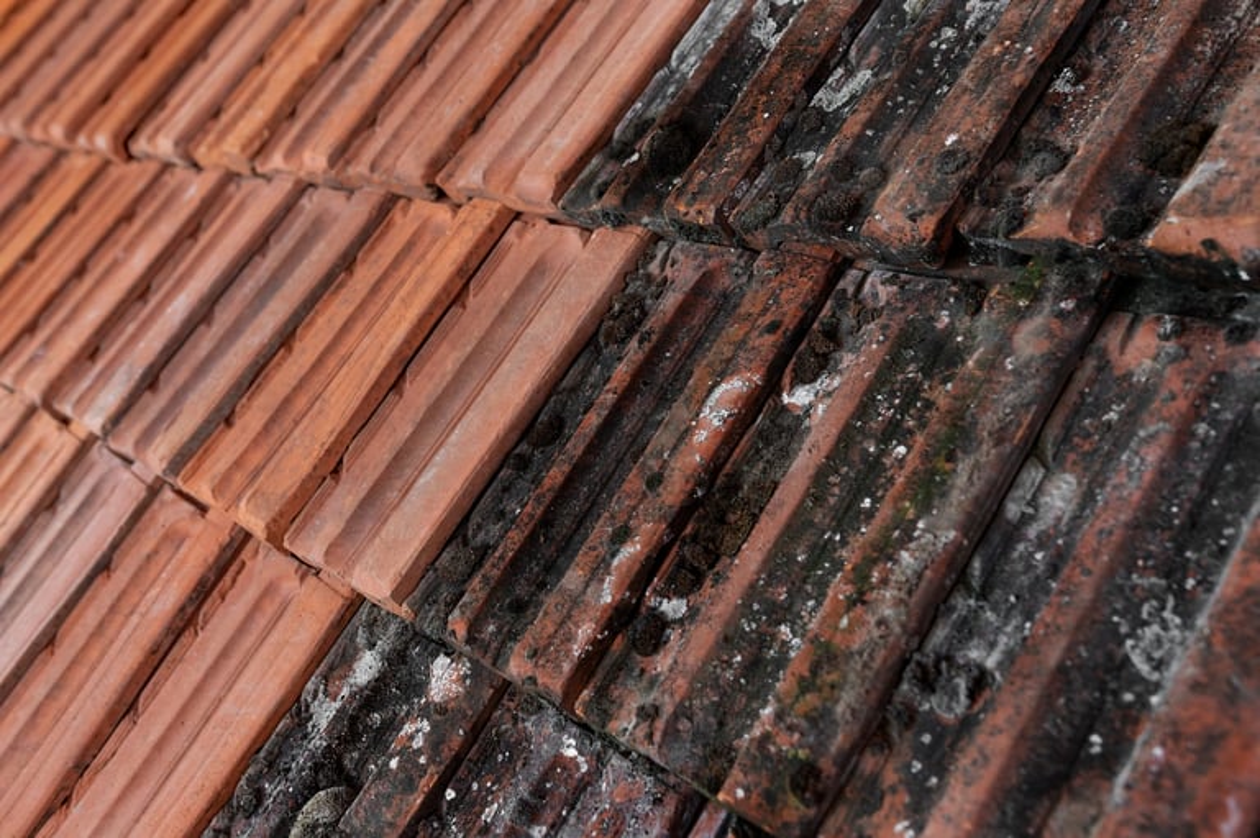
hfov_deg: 49.6
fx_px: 1364
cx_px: 630
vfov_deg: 34.2
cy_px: 419
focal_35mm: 39
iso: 400
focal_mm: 26
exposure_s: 1/80
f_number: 3.2
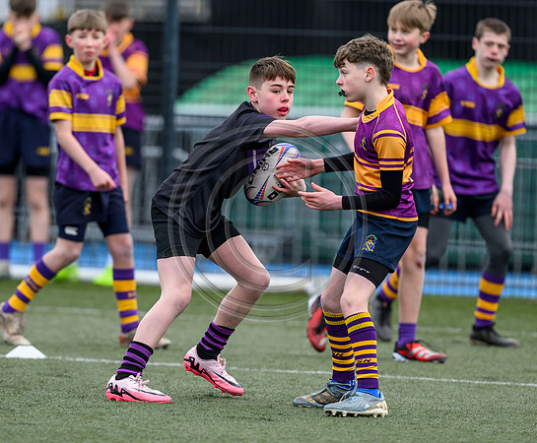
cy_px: 225
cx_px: 247
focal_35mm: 510
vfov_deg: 3.1
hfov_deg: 3.7
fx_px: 8206
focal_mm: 400
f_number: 3.5
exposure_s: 1/1600
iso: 500
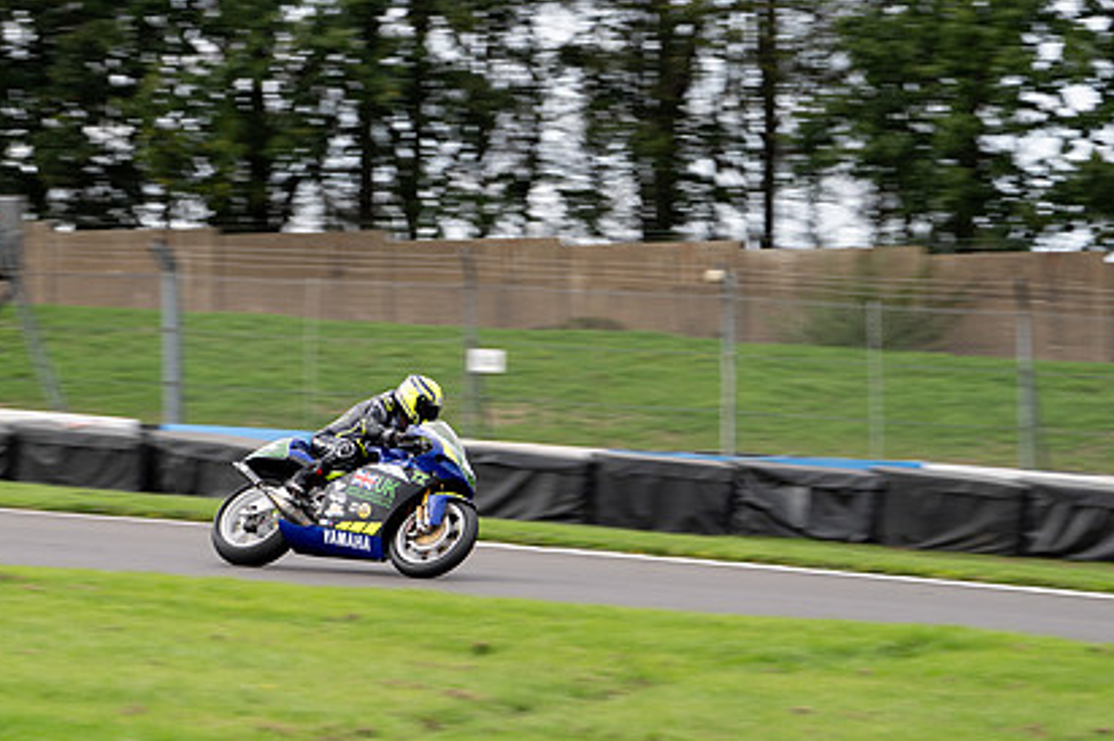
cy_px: 307
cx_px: 297
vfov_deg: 6.2
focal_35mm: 220
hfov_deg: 9.3
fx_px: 6802
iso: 320
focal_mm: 135
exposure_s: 1/400
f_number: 4.5
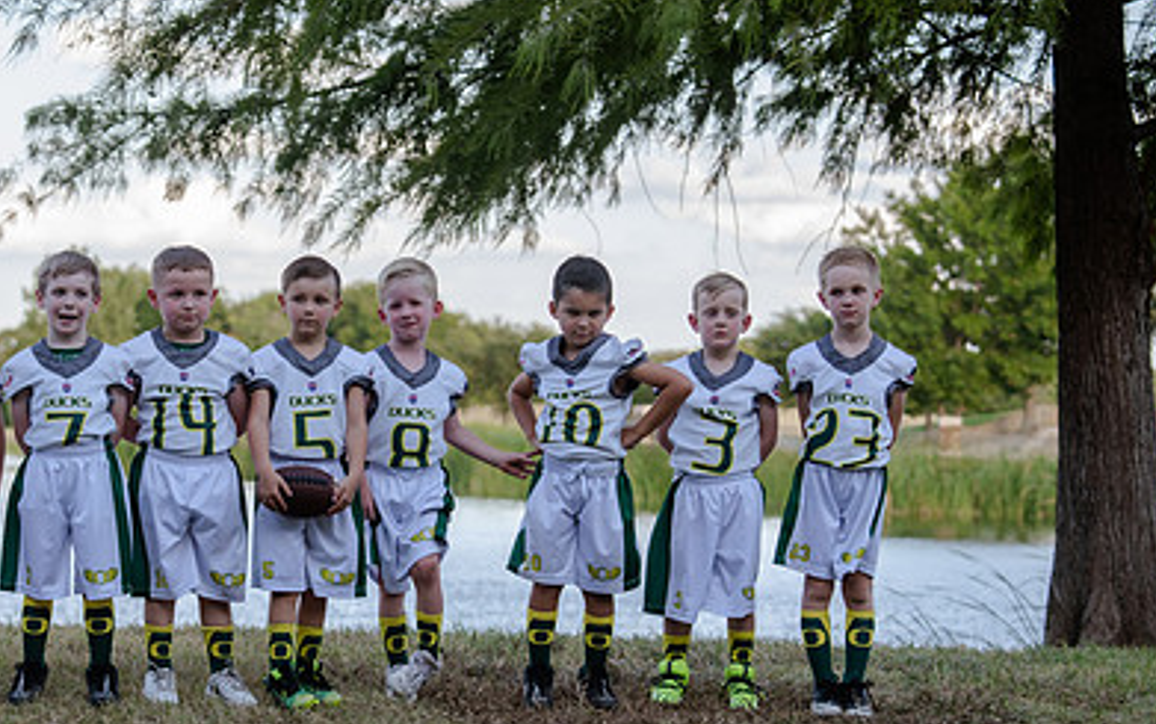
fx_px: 3405
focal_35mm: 108
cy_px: 429
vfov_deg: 12.1
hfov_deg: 19.2
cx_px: 345
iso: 250
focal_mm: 70
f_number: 3.5
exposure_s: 1/400
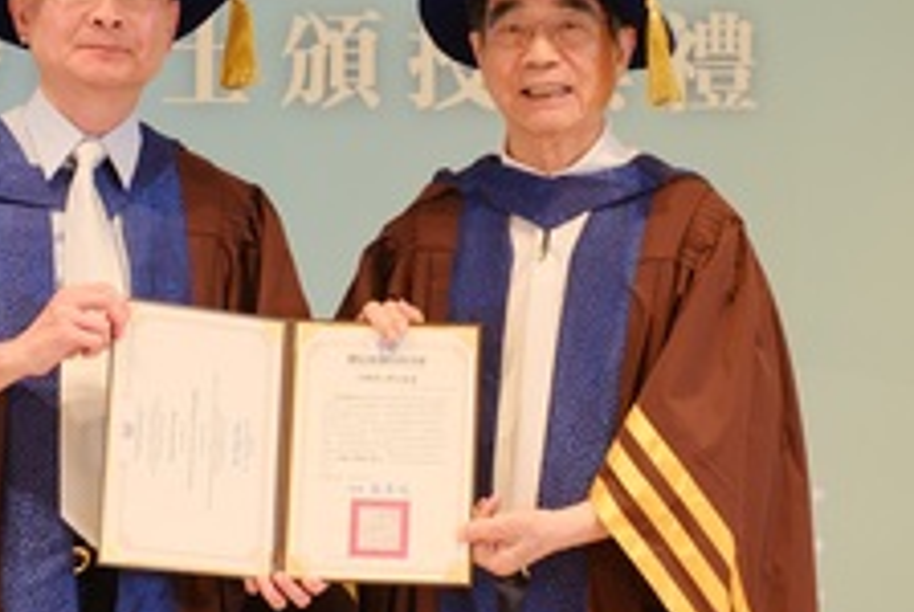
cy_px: 304
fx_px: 2720
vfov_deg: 12.8
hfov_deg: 19.1
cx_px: 359
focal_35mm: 107
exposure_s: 1/160
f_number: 3.6
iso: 640
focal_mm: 40.3
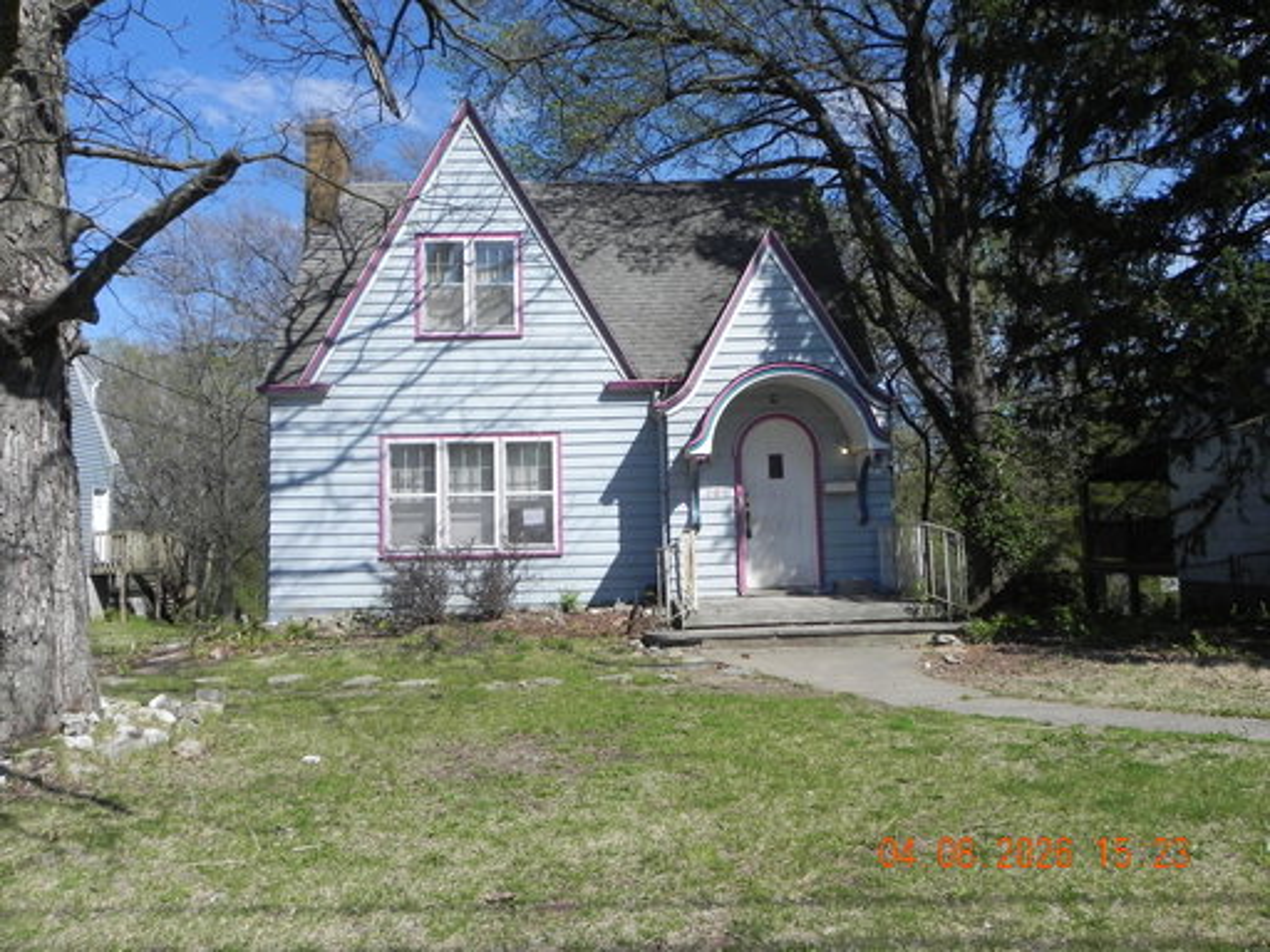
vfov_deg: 53.1
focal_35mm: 26
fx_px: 954
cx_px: 635
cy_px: 476
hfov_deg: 67.3
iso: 160
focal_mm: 4.6
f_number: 7.1
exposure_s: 1/412
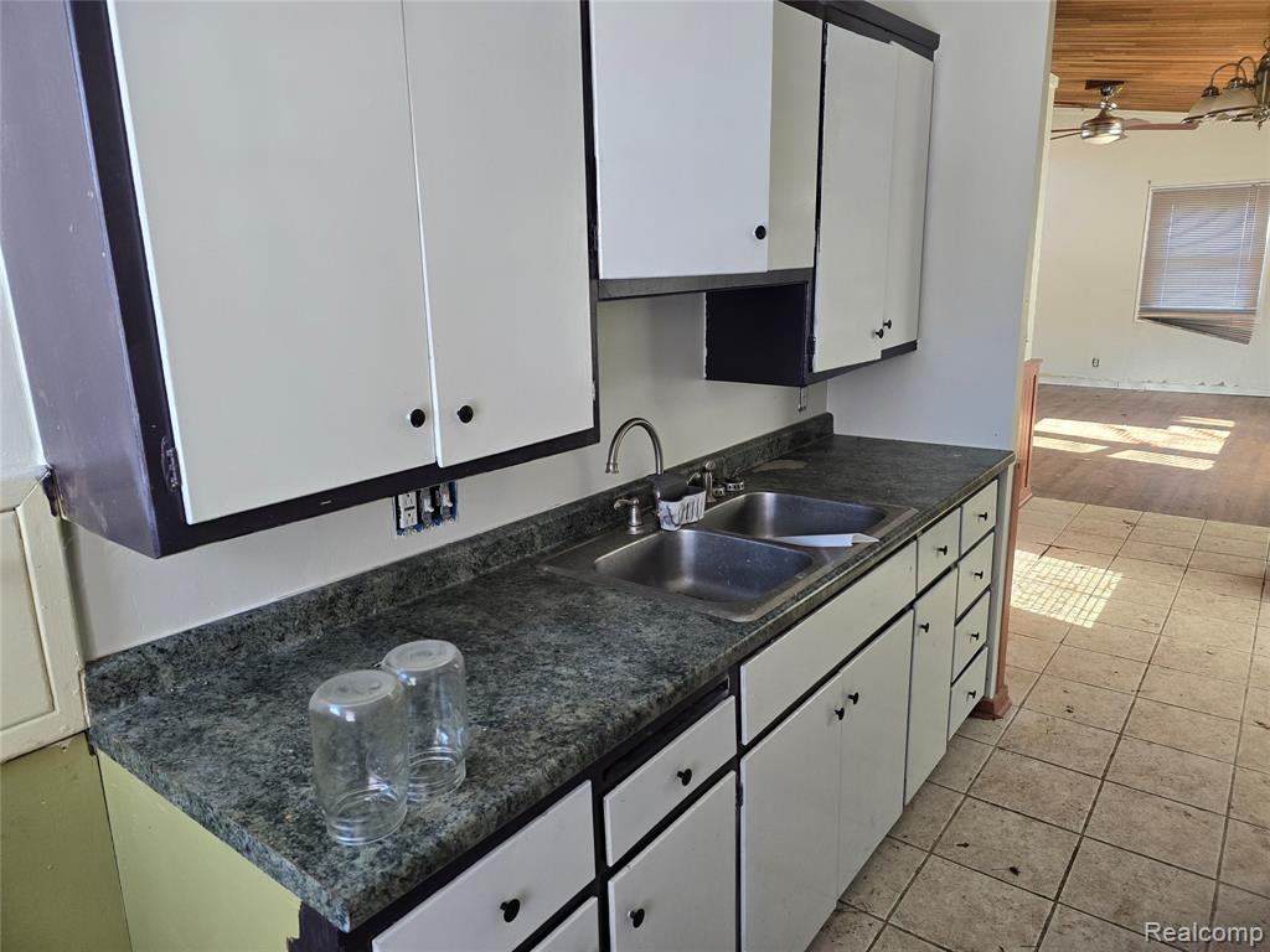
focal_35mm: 23
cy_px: 476
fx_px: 844
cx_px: 635
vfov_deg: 58.9
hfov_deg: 73.9
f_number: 1.7
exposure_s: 1/120
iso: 200
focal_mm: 6.3
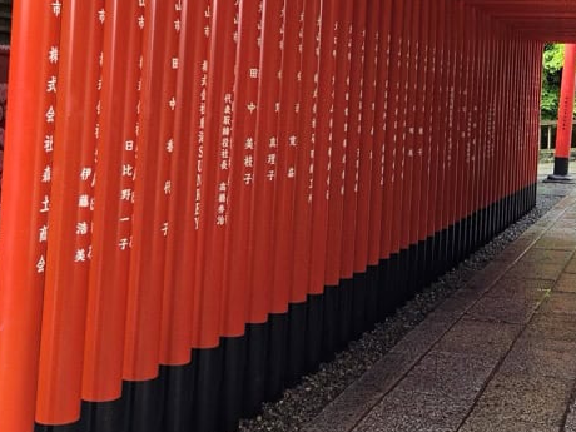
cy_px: 50
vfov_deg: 22.4
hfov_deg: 30.0
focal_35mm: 64
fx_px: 1065
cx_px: 384
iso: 80
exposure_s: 1/1170
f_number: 1.8
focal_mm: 5.4
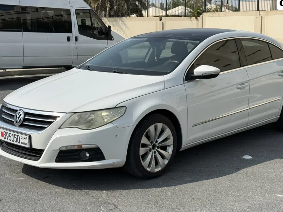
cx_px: 161
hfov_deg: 32.6
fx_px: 482
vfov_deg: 24.8
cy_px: 108
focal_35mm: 59
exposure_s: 1/8772
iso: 64
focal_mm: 6.76
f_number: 1.78
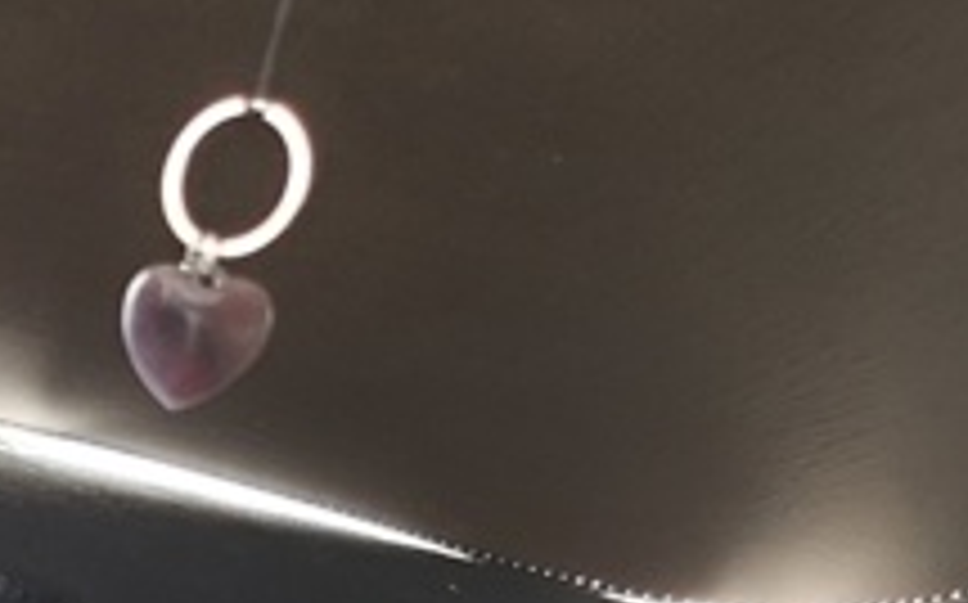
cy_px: 999
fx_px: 1872
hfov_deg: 24.5
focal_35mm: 71
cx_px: -356
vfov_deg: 16.2
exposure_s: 1/33
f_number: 1.8
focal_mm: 5.23
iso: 400
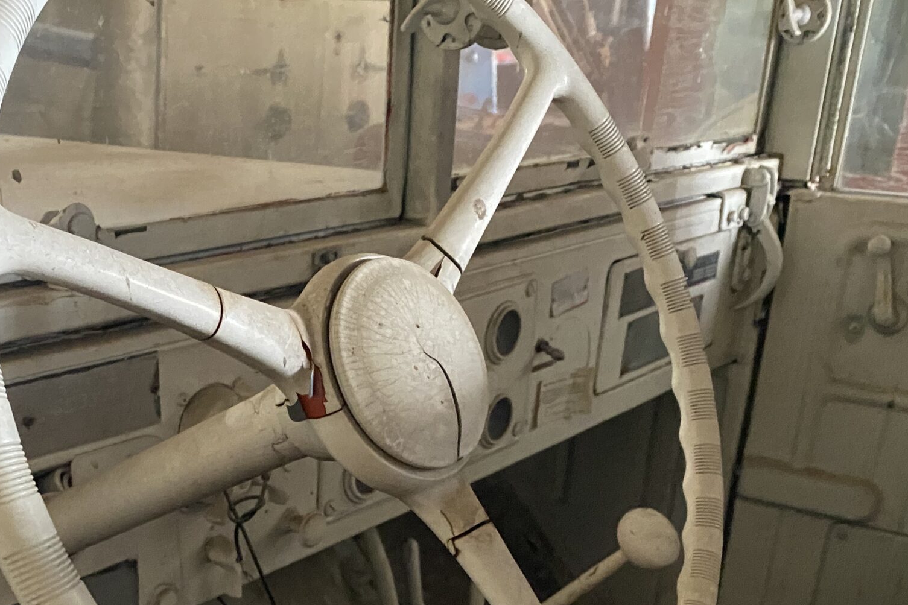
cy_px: 559
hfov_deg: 42.4
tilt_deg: -27.5
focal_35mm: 46
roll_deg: -4.3
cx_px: 332
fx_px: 1160
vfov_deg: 28.0
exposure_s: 1/30
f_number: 1.8
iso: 800
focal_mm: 4.25
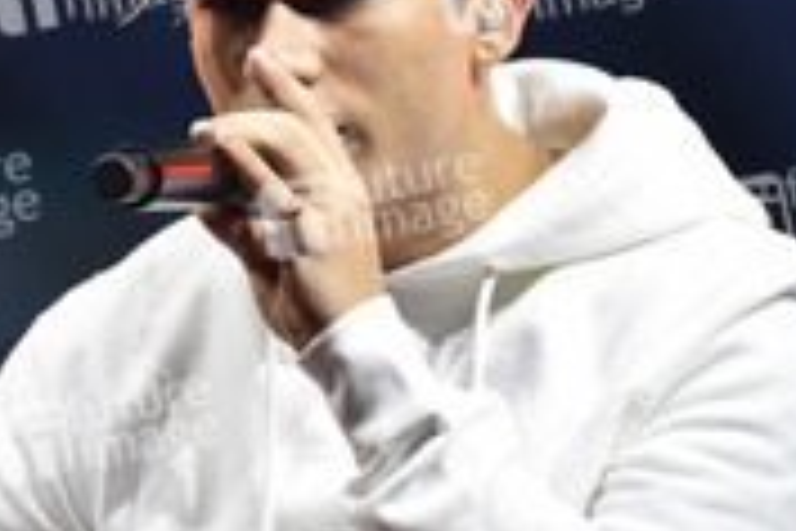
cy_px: 320
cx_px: 434
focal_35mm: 764
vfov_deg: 1.8
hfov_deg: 2.7
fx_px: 16892
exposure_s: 1/125
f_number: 5.6
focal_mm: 300
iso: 1600
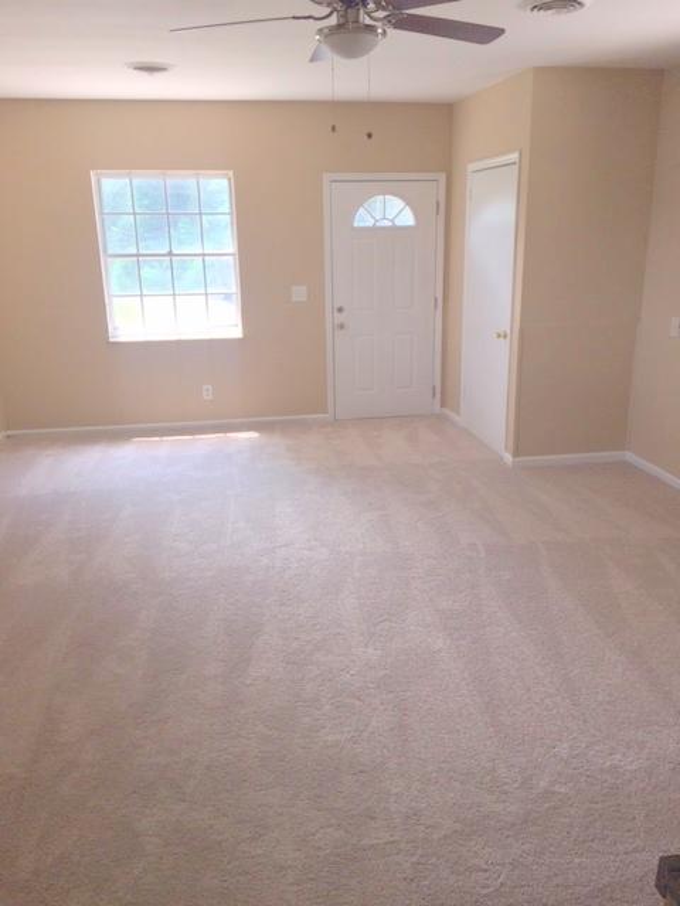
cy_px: 453
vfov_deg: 61.7
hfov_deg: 48.2
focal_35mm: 29
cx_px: 340
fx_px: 760
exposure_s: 1/104
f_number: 2.2
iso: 25
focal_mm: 4.15
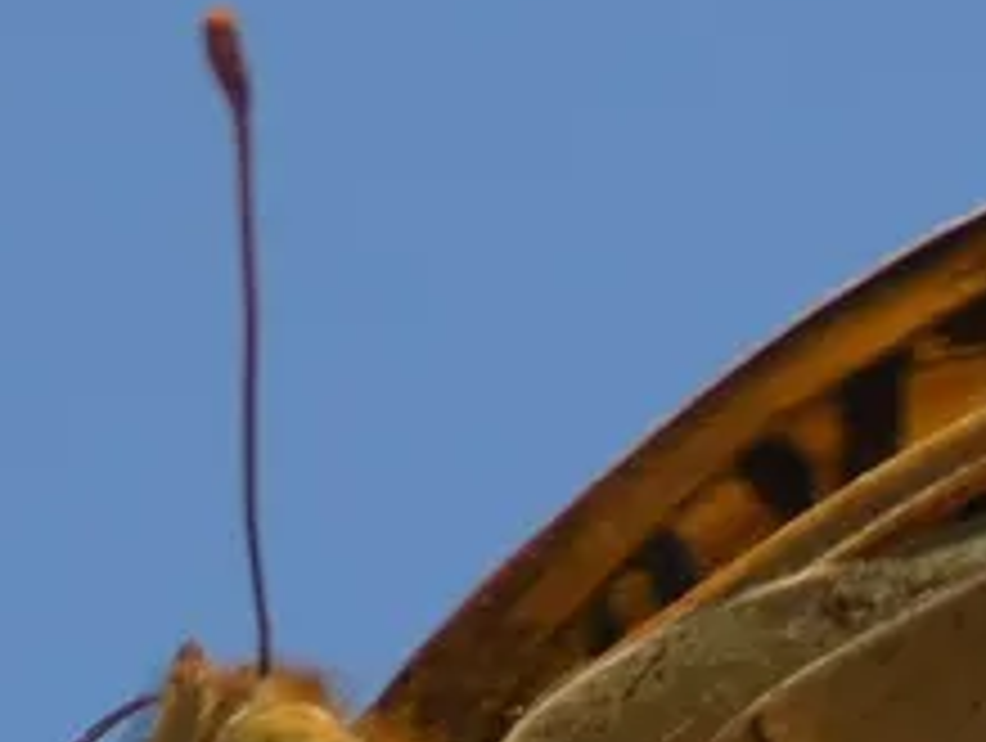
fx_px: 7076
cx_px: 932
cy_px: 827
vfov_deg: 6.0
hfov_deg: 7.9
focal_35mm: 248
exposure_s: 1/125
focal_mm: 15.2
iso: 80
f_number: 4.6
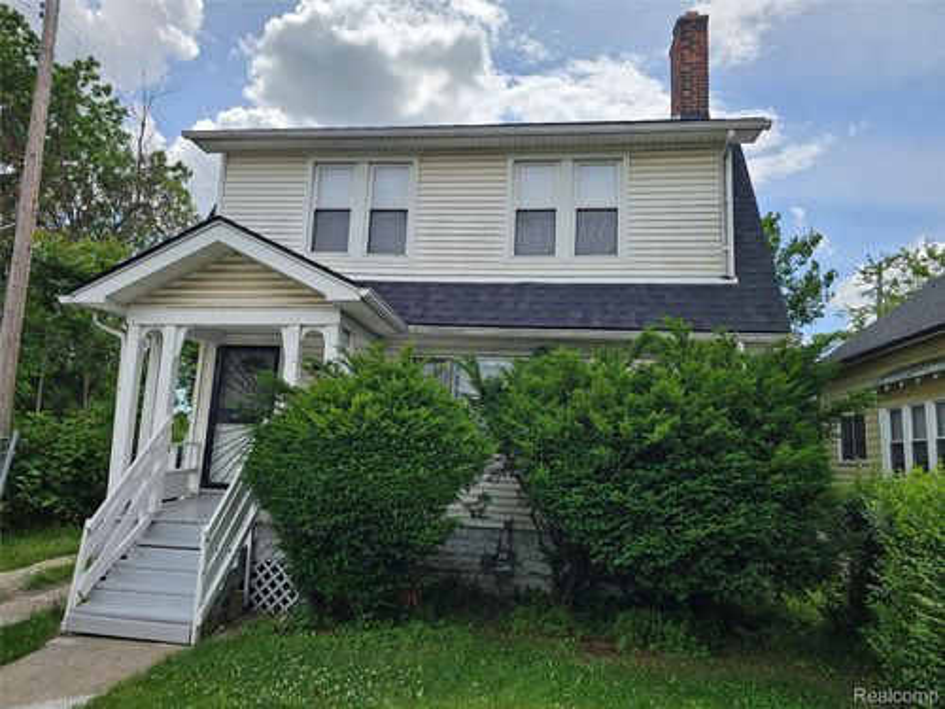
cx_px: 472
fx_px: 628
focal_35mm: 23
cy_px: 354
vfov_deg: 58.9
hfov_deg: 73.9
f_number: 1.7
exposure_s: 1/645
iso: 10
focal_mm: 6.3
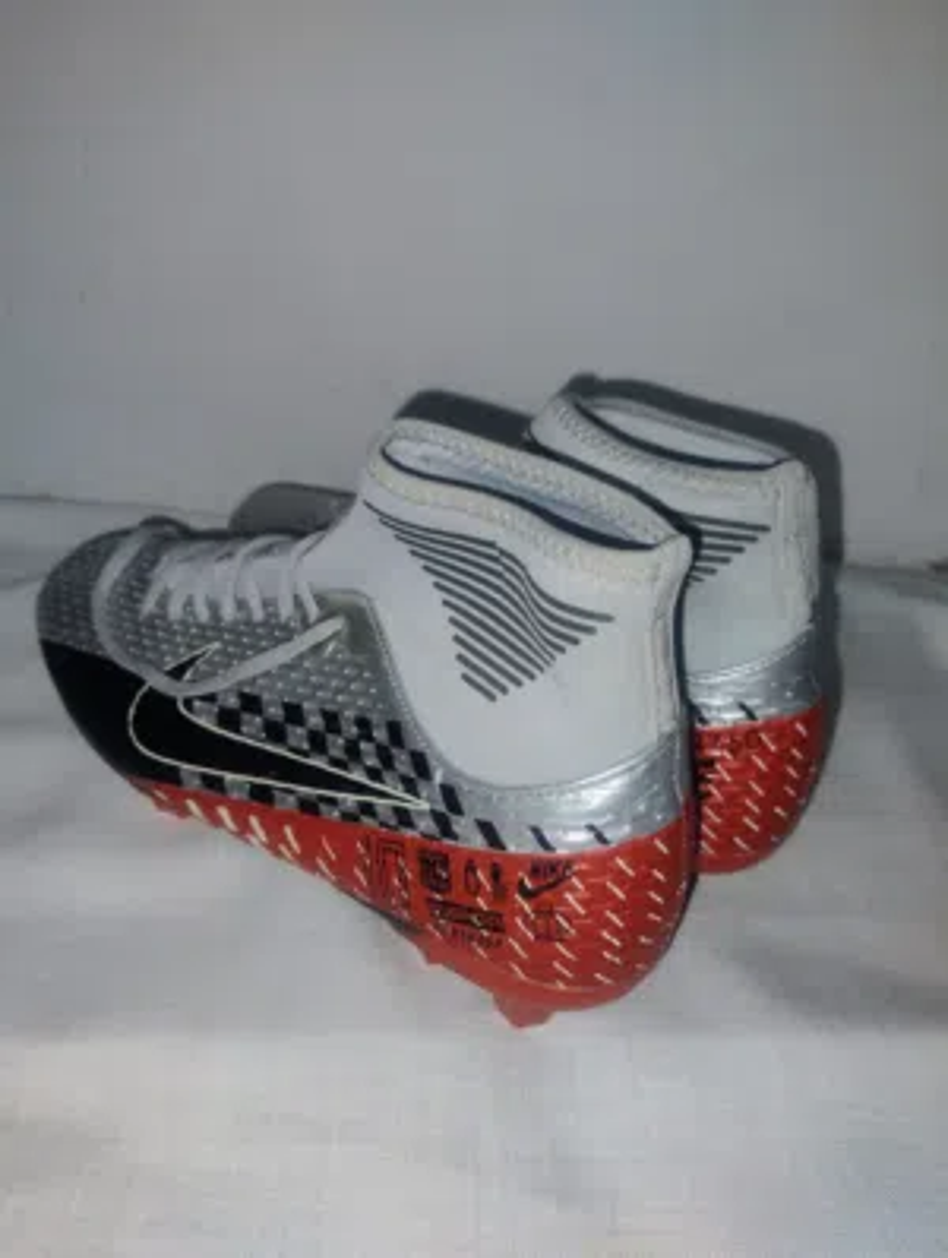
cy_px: 629
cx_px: 474
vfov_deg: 71.5
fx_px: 874
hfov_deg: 57.0
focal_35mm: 24
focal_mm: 5.56
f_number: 1.8
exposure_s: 1/100
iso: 222
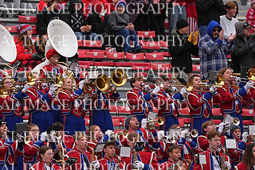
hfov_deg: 3.8
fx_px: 3850
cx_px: 70
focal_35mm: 543
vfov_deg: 2.5
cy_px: 89
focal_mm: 300
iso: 500
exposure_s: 1/2000
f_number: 2.8
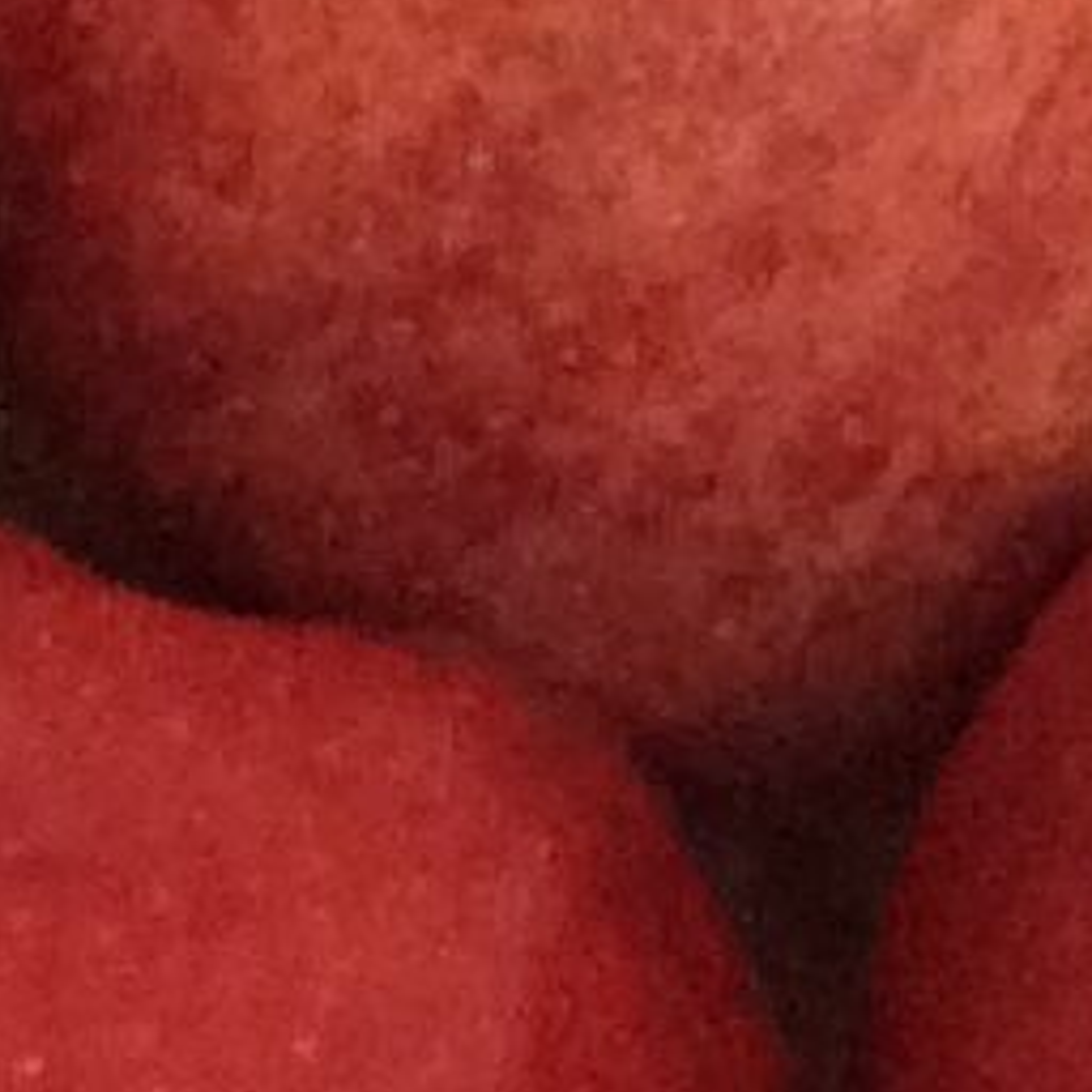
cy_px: -171
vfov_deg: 6.1
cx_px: 700
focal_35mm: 286
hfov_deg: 6.1
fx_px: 10207
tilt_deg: -61.3
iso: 160
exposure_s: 1/25
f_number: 2.4
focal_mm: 3.3
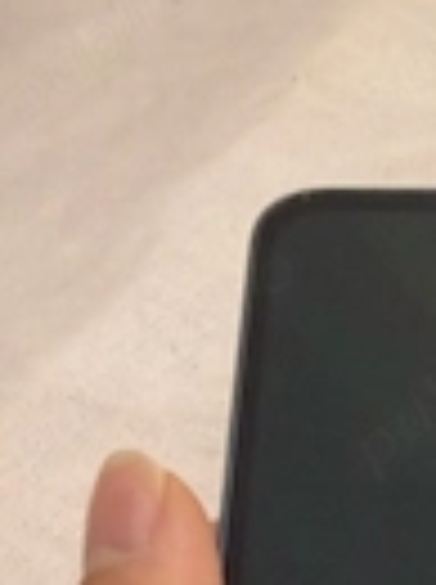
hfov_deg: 18.3
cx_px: 589
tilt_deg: -43.9
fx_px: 1247
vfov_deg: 23.3
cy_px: 765
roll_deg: +1.9
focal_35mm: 74
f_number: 2.2
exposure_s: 1/50
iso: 400
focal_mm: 2.22
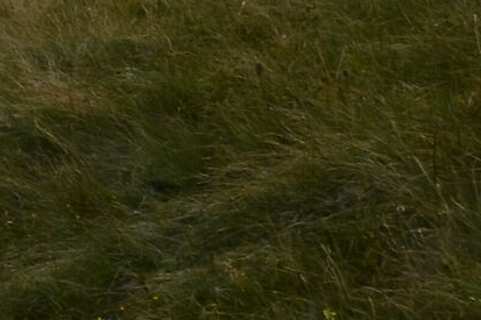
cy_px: -348
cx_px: -823
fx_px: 2097
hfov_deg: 10.4
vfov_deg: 8.3
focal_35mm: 157
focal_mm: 18
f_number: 10
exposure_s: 1/250
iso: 400
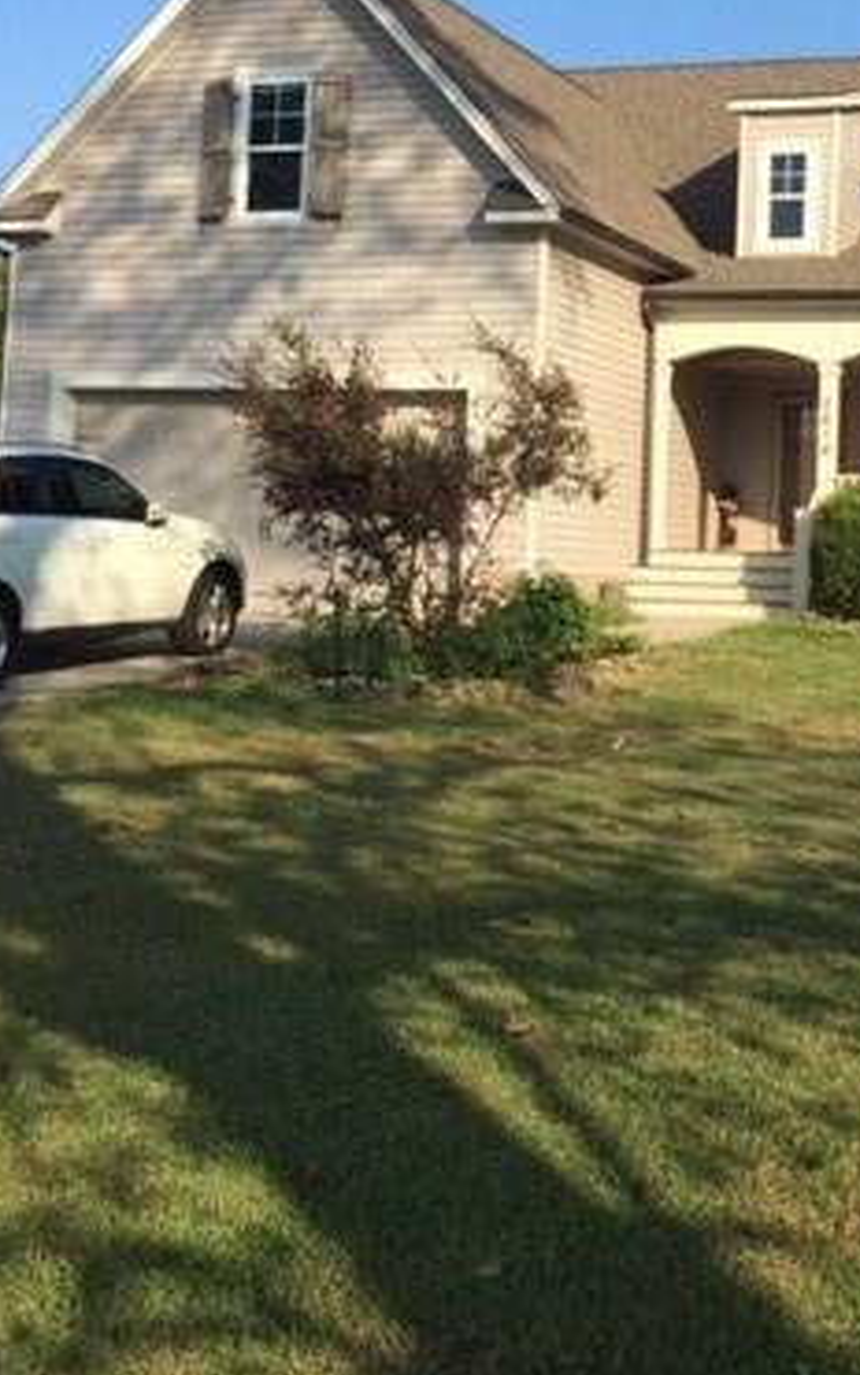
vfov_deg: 37.7
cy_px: 430
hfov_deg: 23.7
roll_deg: -2.2
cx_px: 797
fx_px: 1987
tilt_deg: +5.8
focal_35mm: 53
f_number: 2.2
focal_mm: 4.15
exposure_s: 1/1412
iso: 32
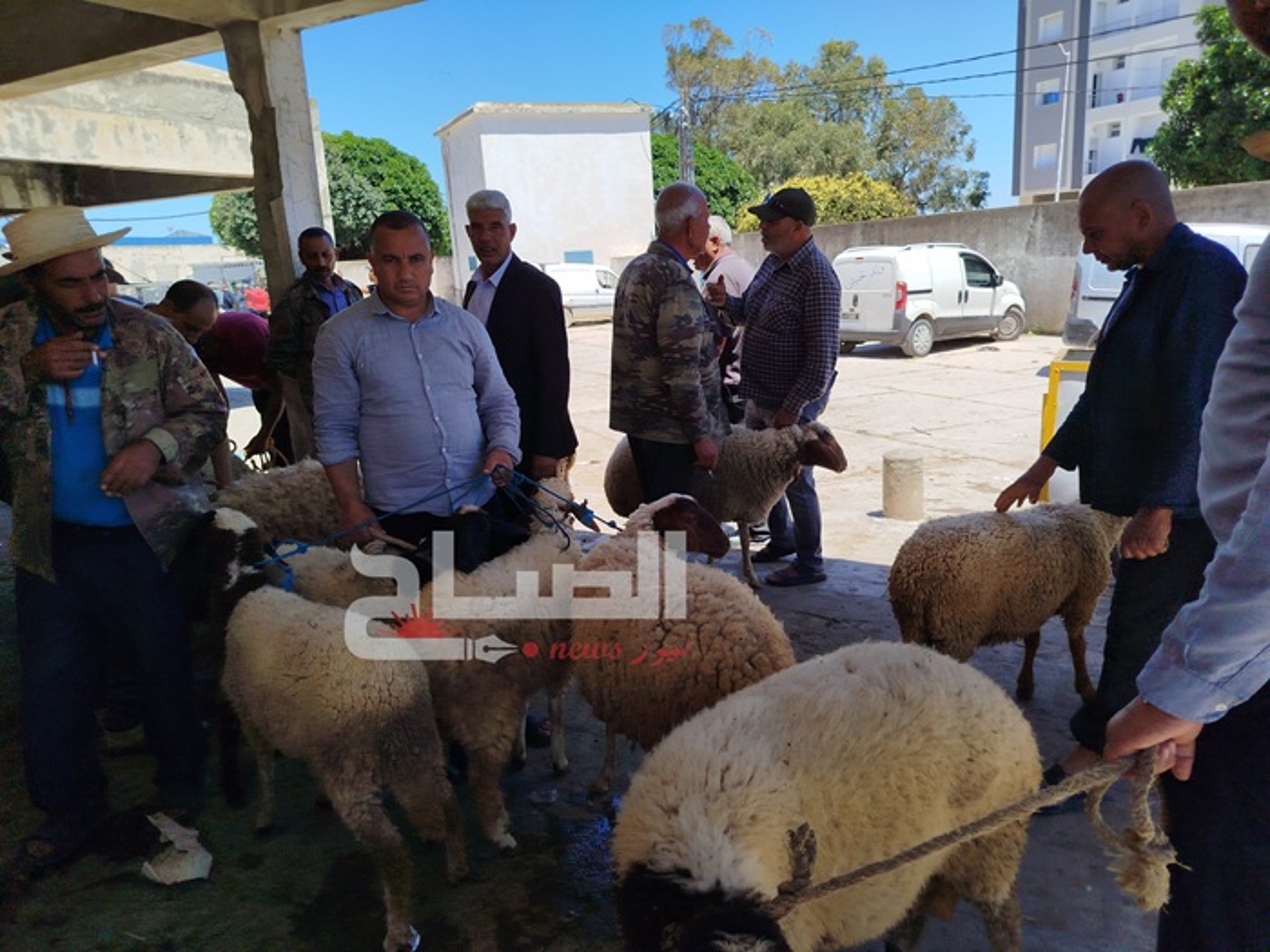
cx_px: 635
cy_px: 476
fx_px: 881
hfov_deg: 71.6
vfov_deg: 56.8
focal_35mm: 24
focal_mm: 5.31
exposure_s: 1/827
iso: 50
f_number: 1.7
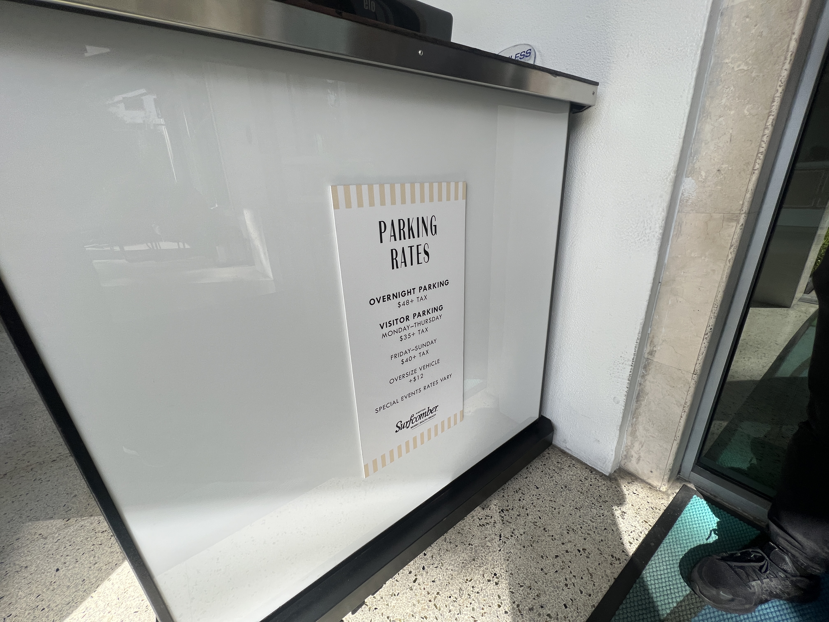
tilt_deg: -20.6
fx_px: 311
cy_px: 311
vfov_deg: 89.9
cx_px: 414
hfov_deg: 106.2
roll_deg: +1.8
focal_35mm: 13
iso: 32
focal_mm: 1.57
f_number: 1.8
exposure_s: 1/550
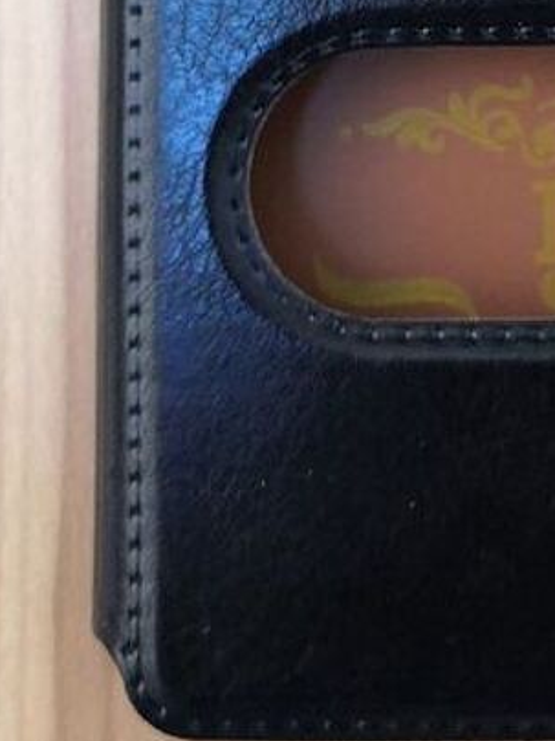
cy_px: -283
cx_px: 599
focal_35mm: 89
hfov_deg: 16.2
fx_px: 1903
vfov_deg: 19.8
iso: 400
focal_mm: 3.95
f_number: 1.8
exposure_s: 1/33.3
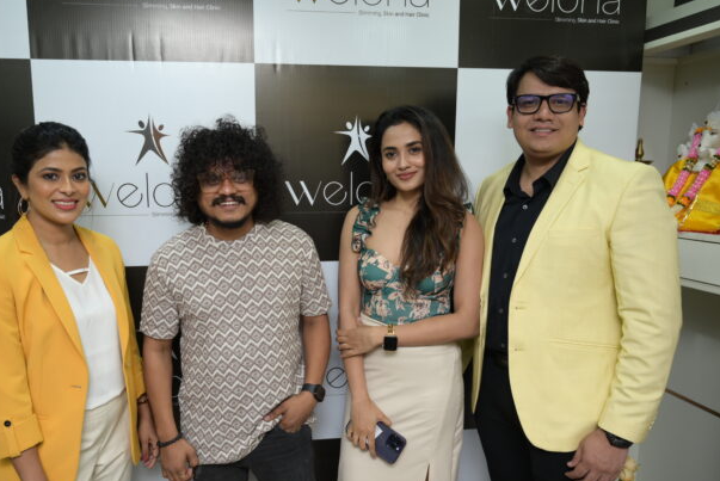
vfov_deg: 43.6
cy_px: 269
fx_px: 600
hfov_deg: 61.6
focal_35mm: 30
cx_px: 306
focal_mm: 26
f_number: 4
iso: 400
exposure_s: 1/100
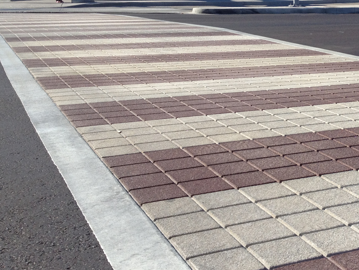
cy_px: 79
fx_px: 695
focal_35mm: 67
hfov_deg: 27.7
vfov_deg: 21.8
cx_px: 335
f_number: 2.4
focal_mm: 4.28
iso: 64
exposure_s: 1/1416
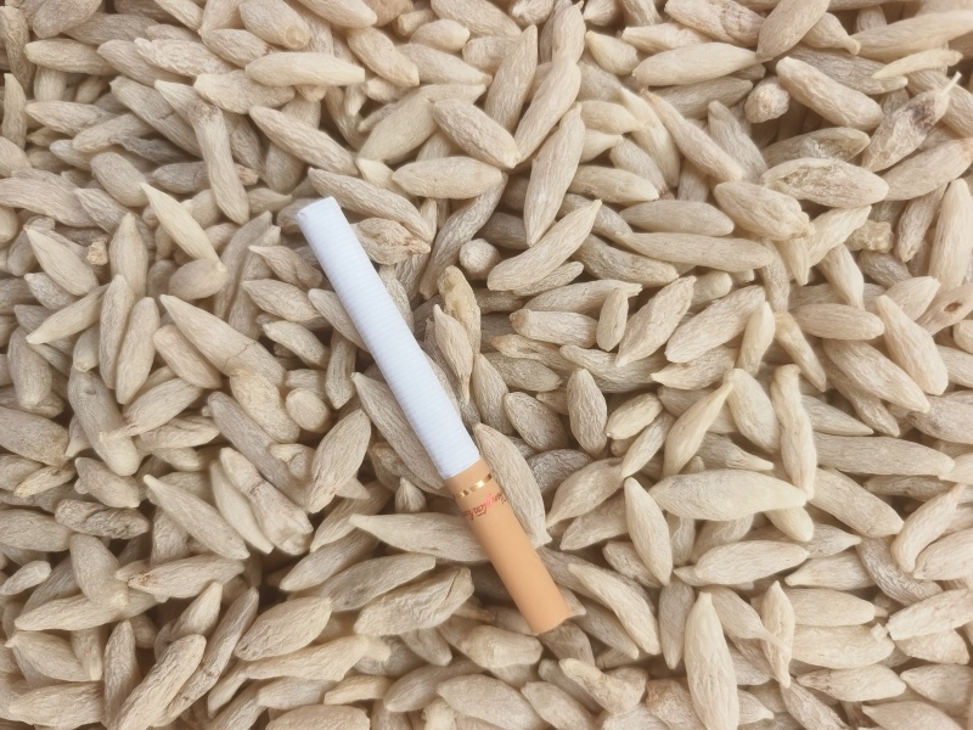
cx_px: 486
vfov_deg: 58.9
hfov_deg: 73.9
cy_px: 365
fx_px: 646
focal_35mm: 23
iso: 186
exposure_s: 1/100
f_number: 1.75
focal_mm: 5.5
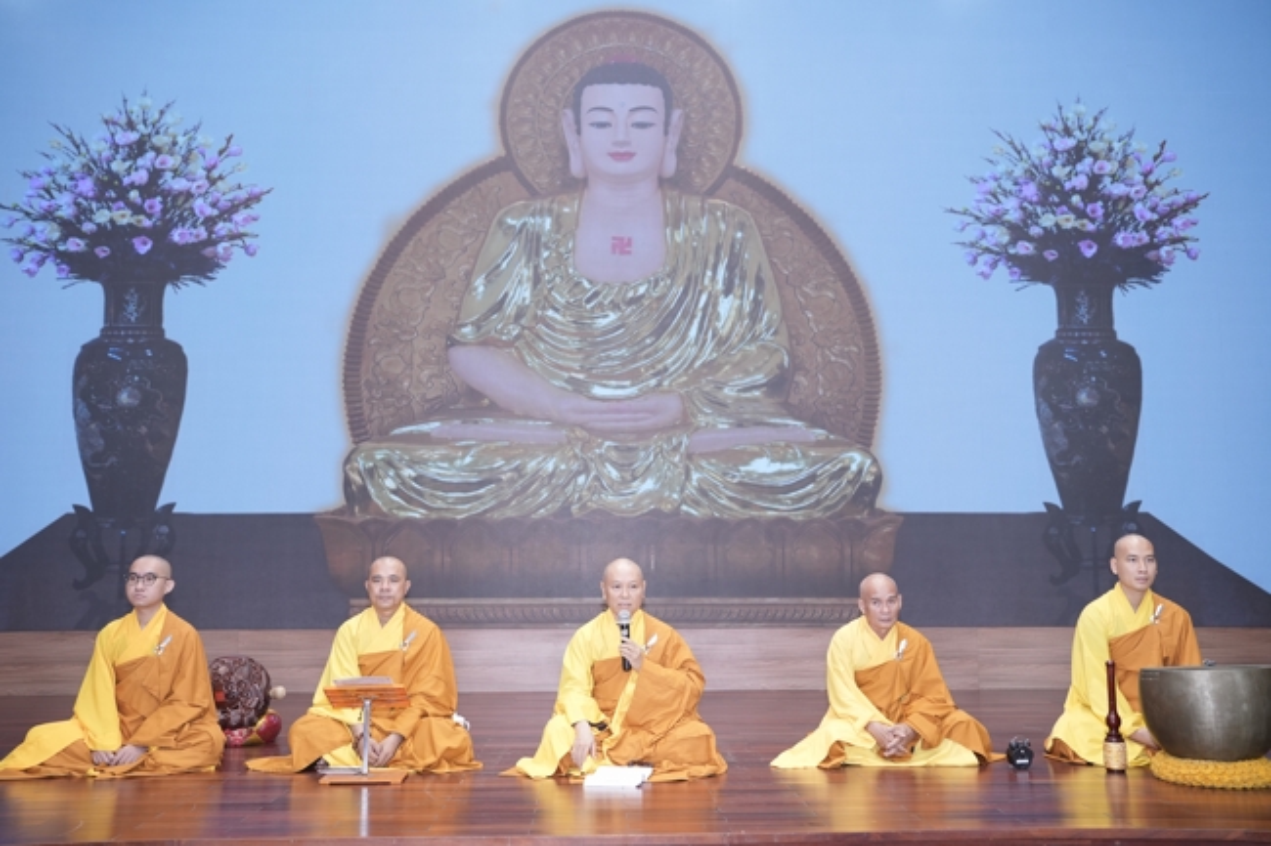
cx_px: 636
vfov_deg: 35.9
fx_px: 1306
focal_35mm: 37
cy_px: 423
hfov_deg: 51.9
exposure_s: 1/125
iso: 1000
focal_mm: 37
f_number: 2.8
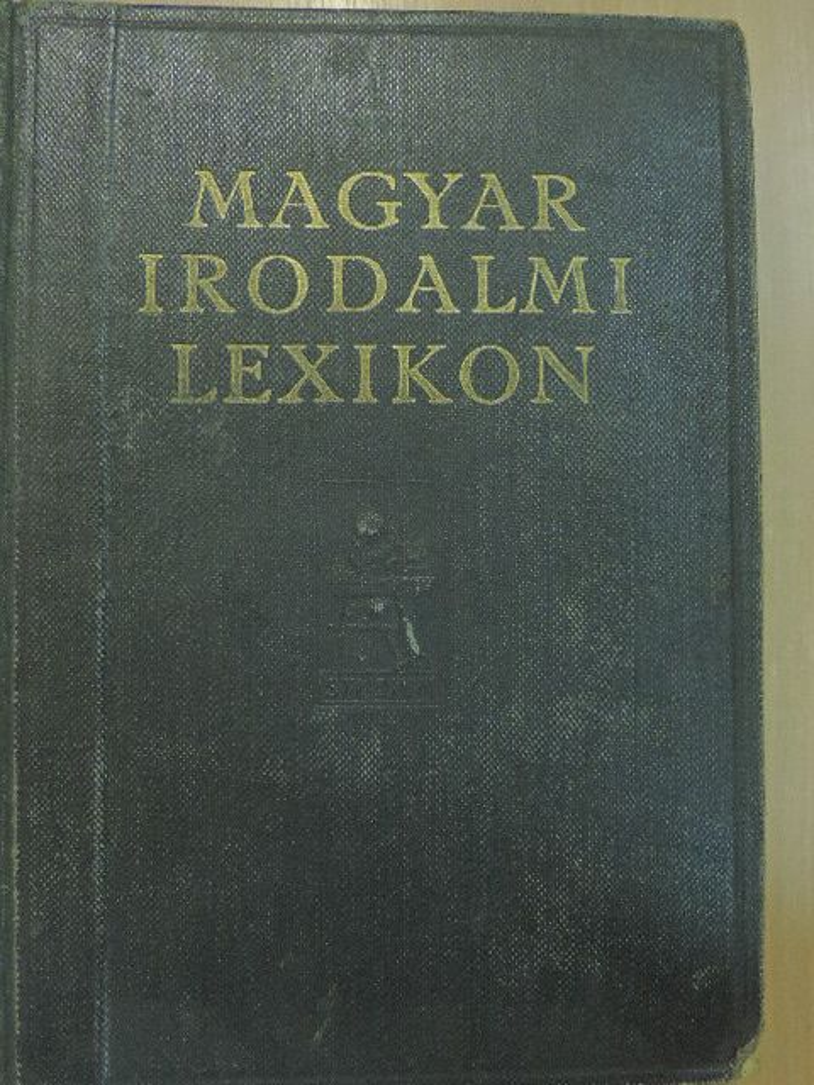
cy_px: 542
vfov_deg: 43.9
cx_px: 407
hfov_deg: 33.6
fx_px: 1348
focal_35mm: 43
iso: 800
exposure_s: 1/100
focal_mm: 7.6
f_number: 3.4
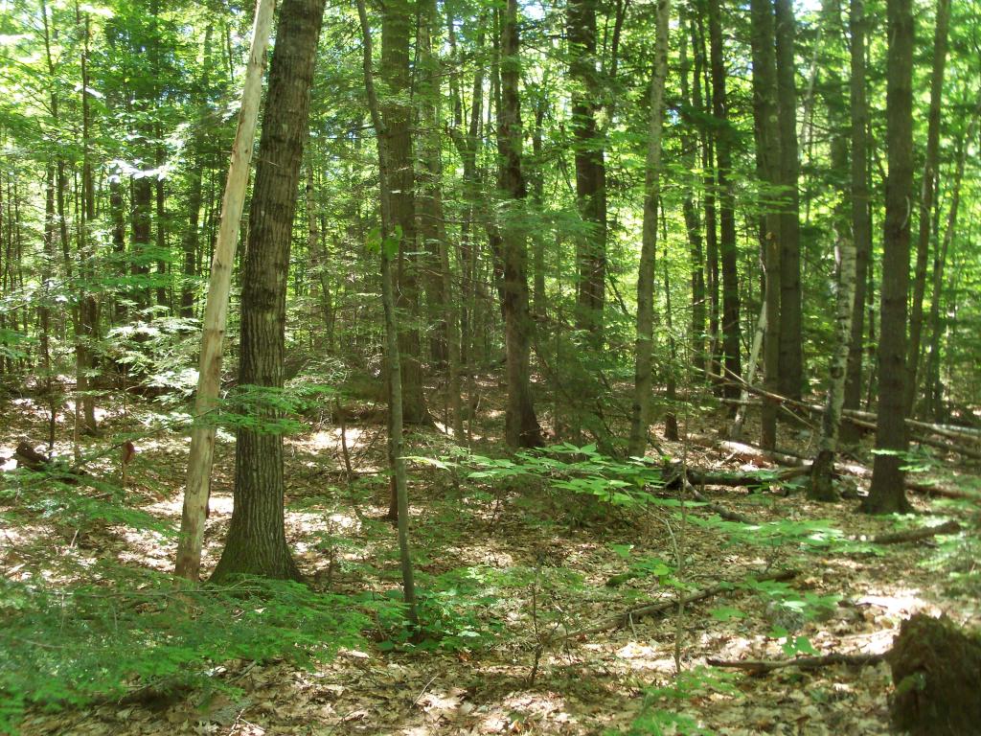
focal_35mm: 35
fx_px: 992
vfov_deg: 40.7
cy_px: 368
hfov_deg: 52.6
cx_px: 490
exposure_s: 1/30
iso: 125
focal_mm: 6.3
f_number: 3
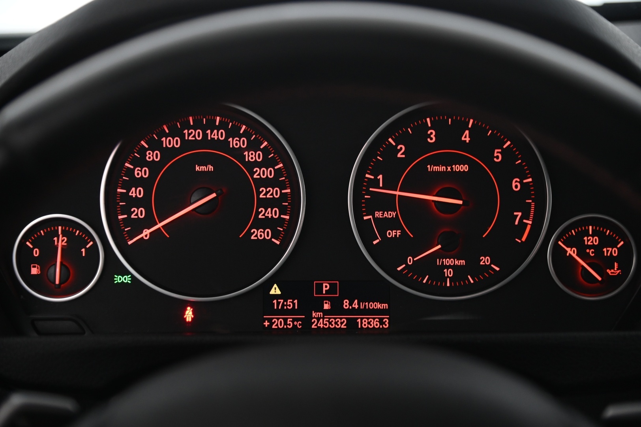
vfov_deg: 16.6
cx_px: 320
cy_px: 214
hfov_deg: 24.8
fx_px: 1459
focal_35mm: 82
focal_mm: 82
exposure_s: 1/25
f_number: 4
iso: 2000
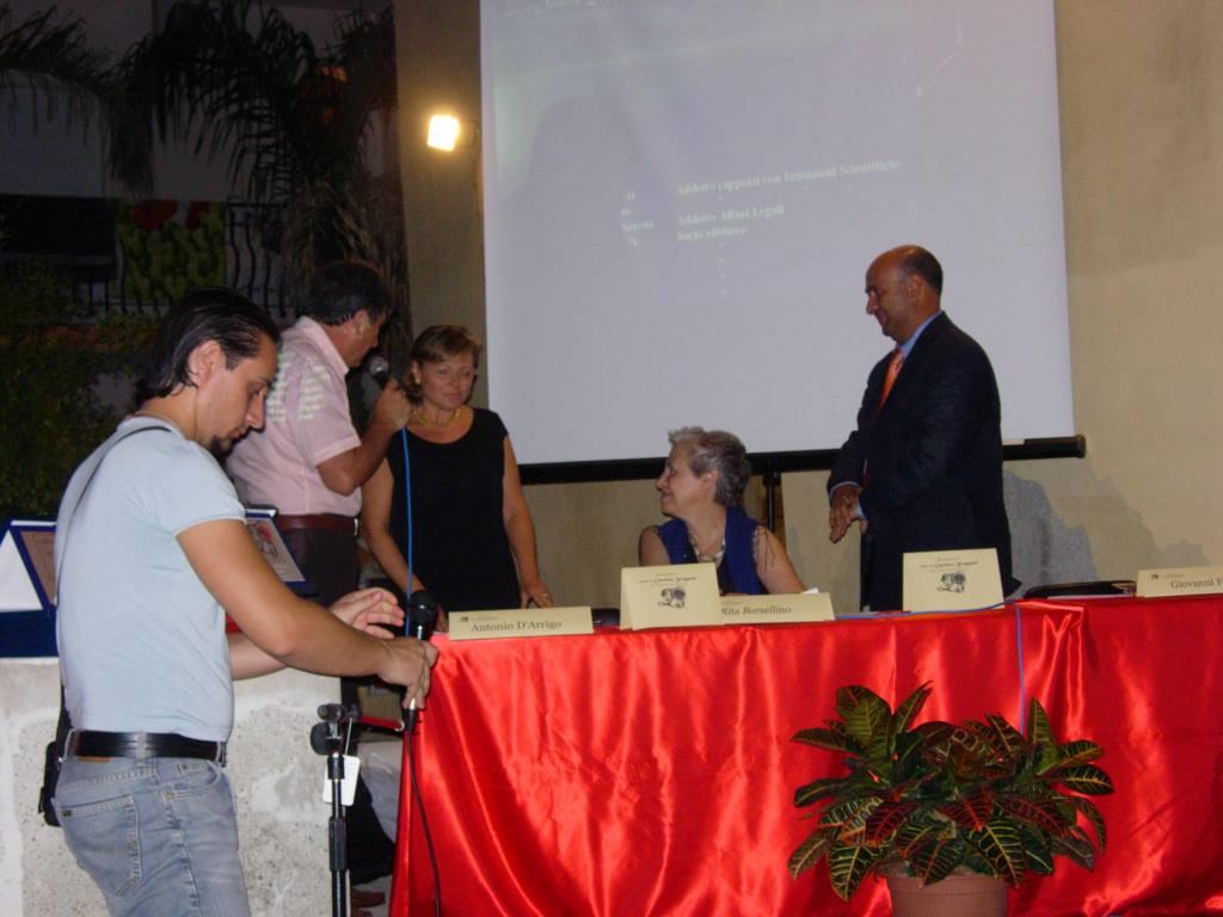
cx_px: 612
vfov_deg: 24.0
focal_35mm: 61
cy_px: 458
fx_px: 2155
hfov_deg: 31.7
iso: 200
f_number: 3.5
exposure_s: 1/161
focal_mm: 12.7
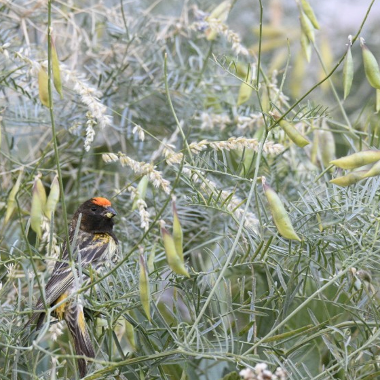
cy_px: 212
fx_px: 17822
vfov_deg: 1.2
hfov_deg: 1.2
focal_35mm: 1435
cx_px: 119
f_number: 9
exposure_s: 1/400
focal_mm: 600
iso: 3200
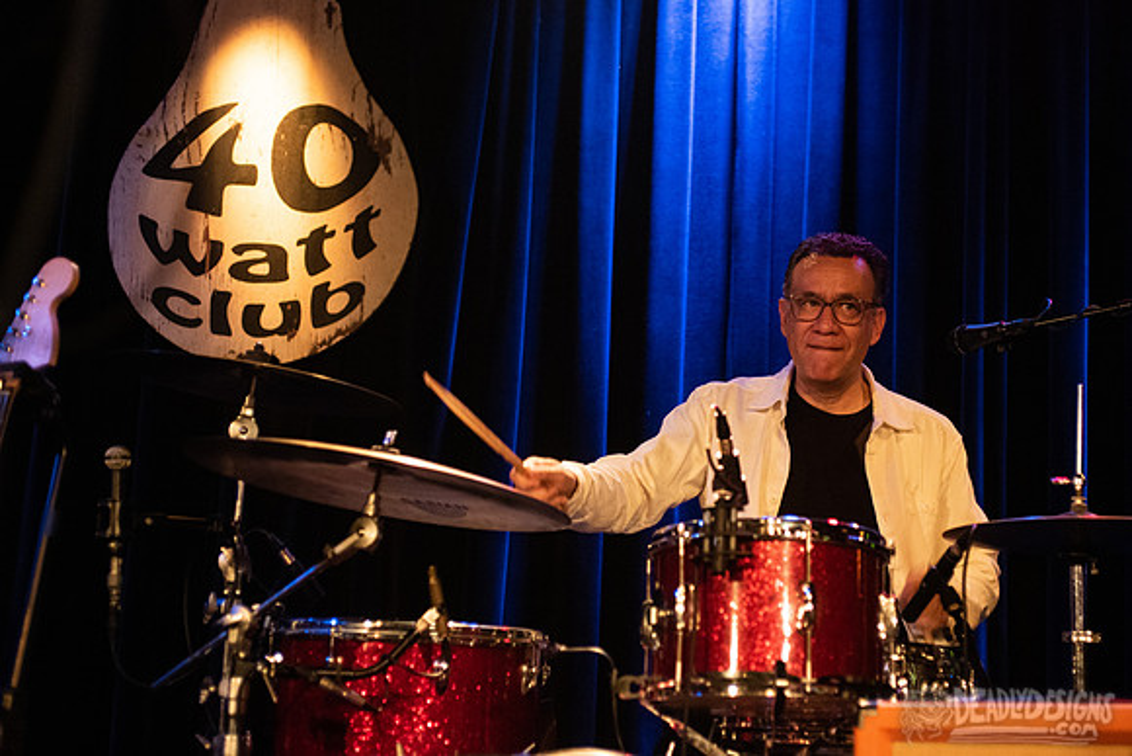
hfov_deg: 28.2
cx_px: 653
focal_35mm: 72
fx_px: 2250
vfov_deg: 19.1
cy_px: 362
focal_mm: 62
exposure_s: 1/125
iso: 3200
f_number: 3.2
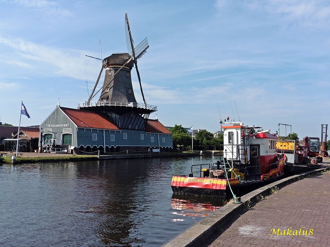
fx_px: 324
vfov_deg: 41.8
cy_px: 124
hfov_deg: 54.0
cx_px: 165
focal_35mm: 34
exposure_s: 1/1250
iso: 100
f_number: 5
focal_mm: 6.1
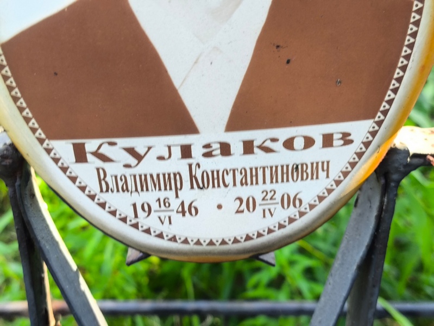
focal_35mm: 50
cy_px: 163
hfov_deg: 38.2
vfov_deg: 29.1
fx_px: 627
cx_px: 217
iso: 50
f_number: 1.7
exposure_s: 1/50
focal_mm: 4.71
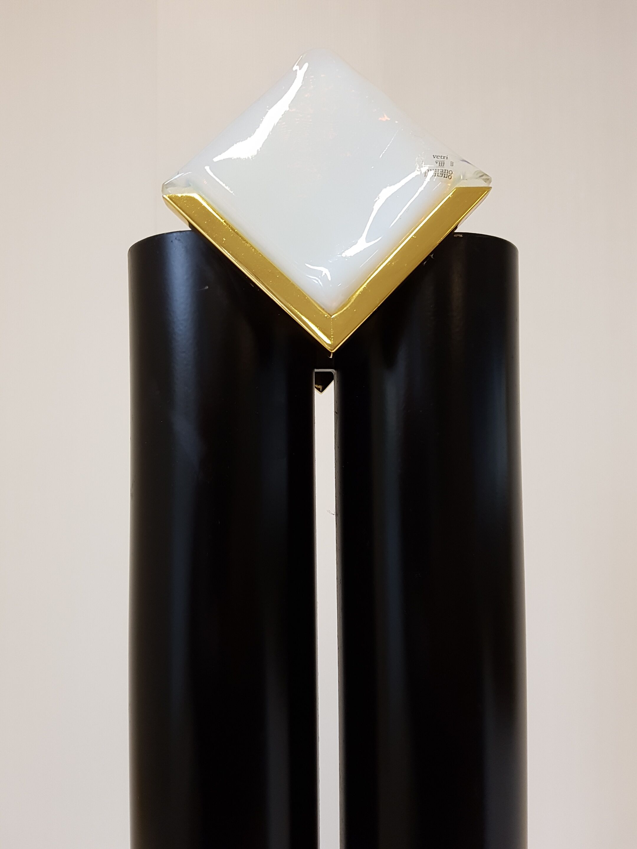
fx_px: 638
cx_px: 318
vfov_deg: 67.3
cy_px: 424
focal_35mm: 26
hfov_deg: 53.1
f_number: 1.7
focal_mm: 4.2
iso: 200
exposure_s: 1/50
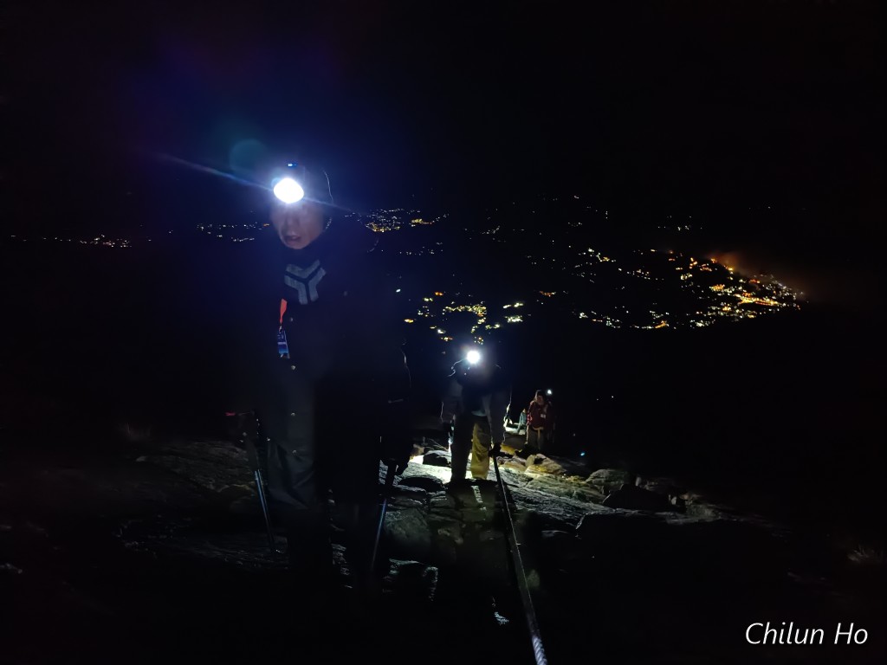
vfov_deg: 56.8
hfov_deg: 71.6
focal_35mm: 24
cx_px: 444
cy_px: 332
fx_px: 615
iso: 25600
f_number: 1.65
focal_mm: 6.14
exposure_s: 1/15
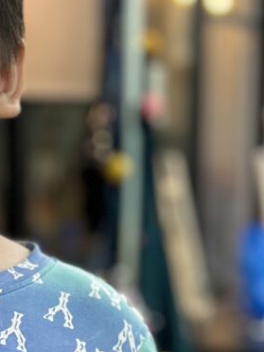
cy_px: 474
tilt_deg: -10.1
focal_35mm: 172
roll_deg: -0.3
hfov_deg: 8.5
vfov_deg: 11.2
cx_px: -67
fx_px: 1749
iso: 80
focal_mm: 6.86
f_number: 1.78
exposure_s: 1/50
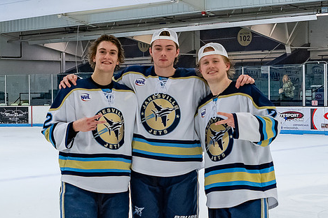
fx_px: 720
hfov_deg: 25.7
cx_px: 171
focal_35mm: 79
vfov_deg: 17.3
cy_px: 108
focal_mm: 24
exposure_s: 1/320
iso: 800
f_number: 4.5
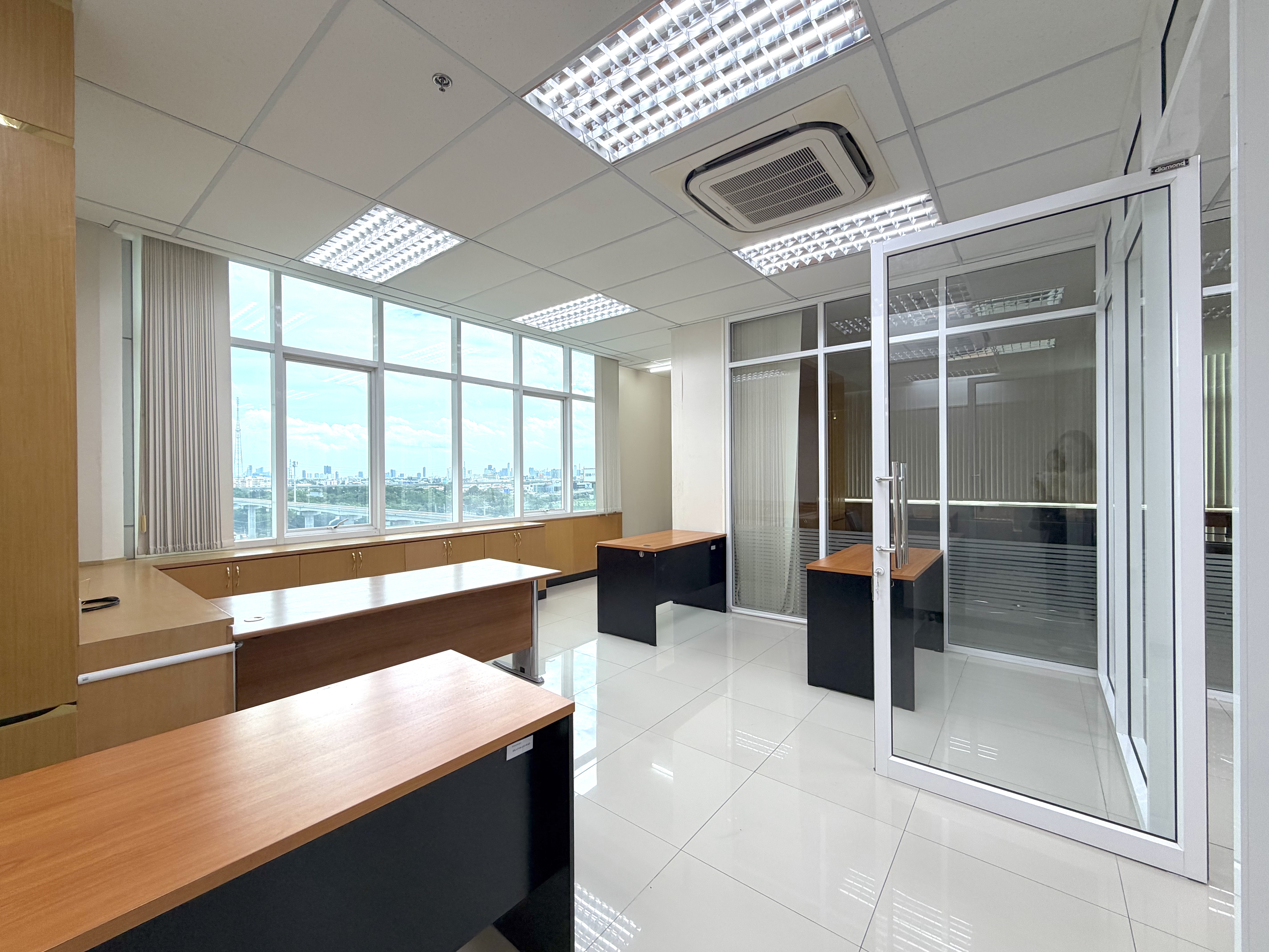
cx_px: 634
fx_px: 513
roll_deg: +1.0
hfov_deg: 102.1
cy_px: 476
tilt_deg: -0.1
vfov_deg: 85.7
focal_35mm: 14
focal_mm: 2.22
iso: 64
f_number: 2.2
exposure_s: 1/100
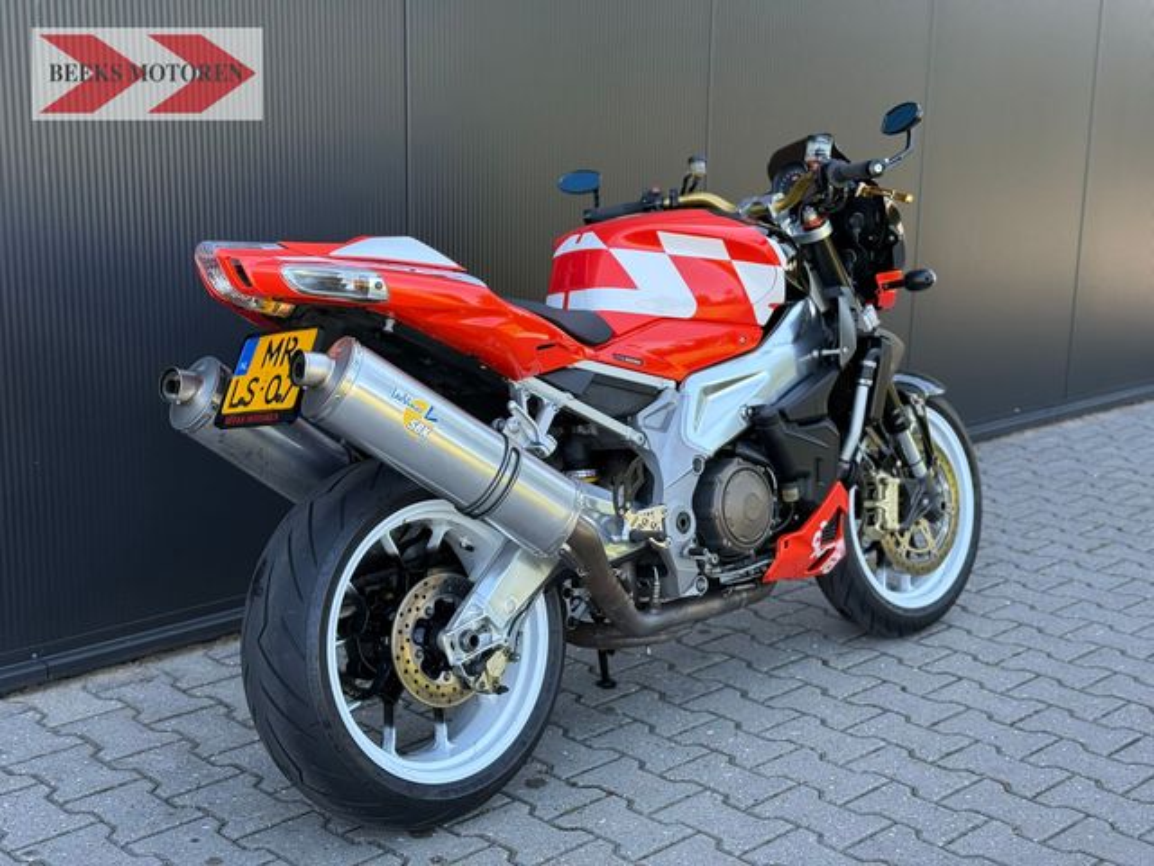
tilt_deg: -11.4
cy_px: 433
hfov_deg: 39.7
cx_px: 577
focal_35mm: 48
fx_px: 1600
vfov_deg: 30.3
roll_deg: -1.5
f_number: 1.78
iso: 100
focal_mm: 6.76
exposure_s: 1/432
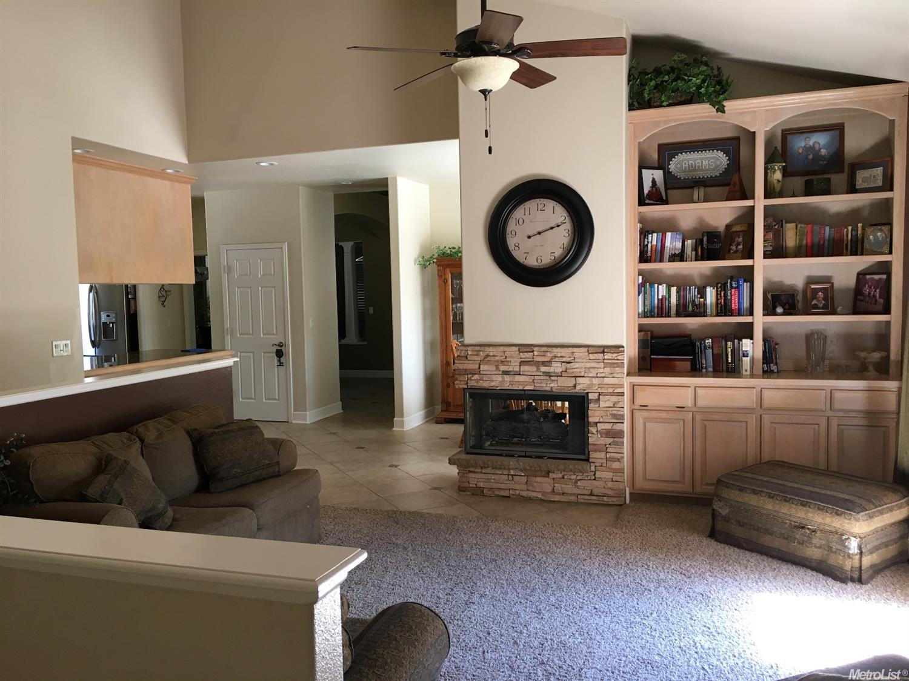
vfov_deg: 48.2
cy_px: 340
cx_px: 454
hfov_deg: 61.7
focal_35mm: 29
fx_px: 761
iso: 64
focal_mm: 4.15
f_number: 2.2
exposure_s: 1/30
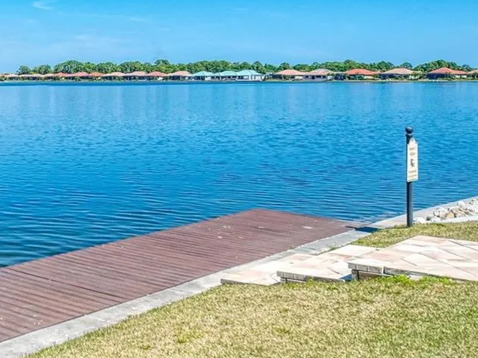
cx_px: -44
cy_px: 74
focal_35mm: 58
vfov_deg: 24.8
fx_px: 800
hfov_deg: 30.0
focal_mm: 24
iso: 400
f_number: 7.1
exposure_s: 1/500
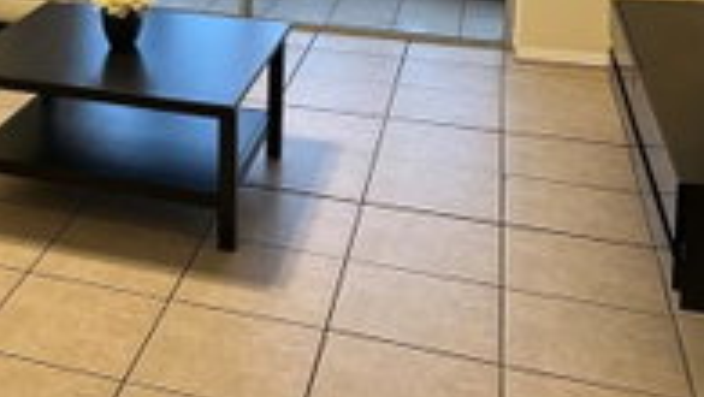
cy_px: -90
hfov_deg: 31.5
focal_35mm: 62
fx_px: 1158
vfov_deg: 18.4
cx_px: 13
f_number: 1.5
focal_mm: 5.7
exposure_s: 1/120
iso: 125
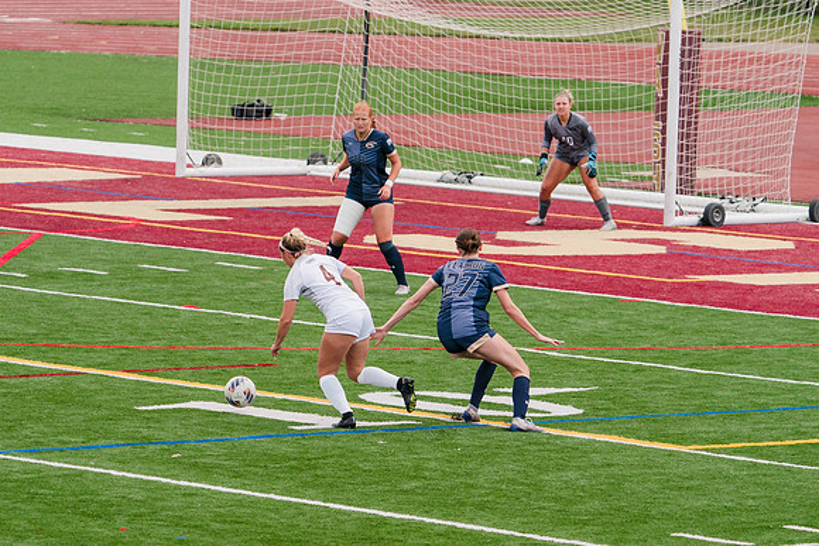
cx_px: 366
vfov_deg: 4.8
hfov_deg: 7.2
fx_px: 6471
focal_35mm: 284
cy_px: 304
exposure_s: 1/1600
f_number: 5.6
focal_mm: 205
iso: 640
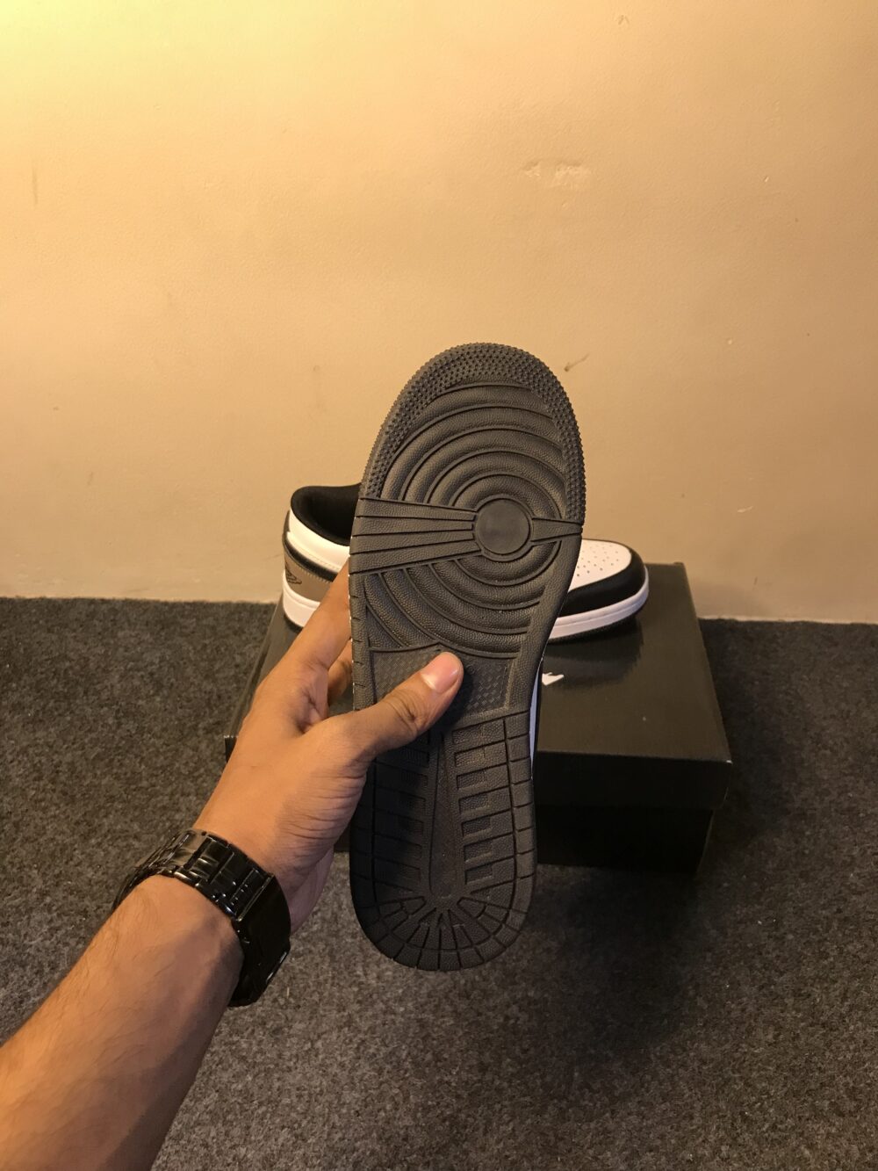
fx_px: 947
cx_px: 439
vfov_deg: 63.4
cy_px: 586
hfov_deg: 49.8
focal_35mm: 28
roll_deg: -0.5
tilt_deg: -36.2
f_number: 1.8
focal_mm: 3.99
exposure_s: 1/33
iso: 40
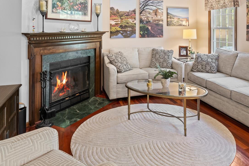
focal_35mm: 30
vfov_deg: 41.4
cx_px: 150
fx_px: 207
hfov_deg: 61.4
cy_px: 29
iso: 500
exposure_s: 1/4
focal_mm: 16
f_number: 7.1
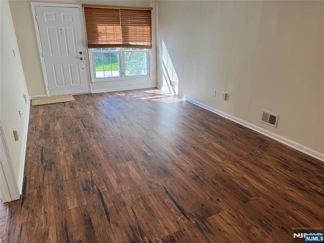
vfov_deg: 56.8
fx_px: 225
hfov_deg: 71.6
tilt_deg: -21.2
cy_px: 122
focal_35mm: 24
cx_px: 162
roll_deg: -0.1
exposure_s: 1/151
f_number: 1.78
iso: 64
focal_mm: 6.76
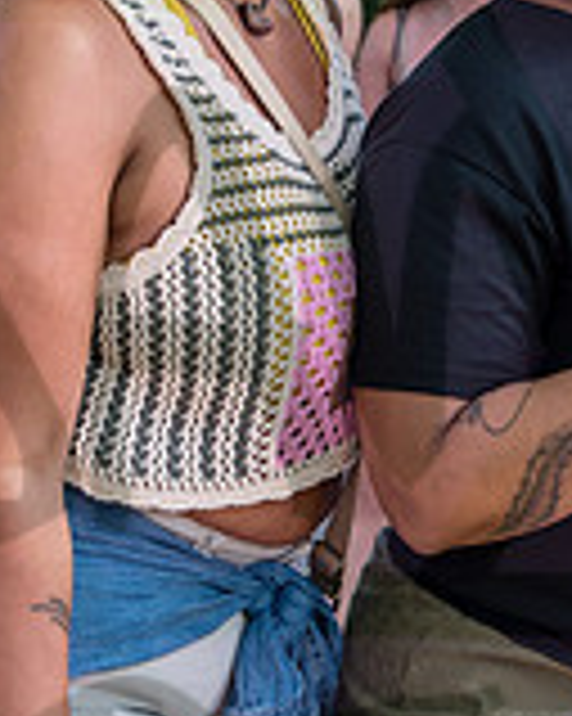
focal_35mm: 146
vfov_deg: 13.2
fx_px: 3093
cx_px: 439
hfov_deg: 10.5
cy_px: 256
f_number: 3.5
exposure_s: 1/160
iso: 200
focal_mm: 36
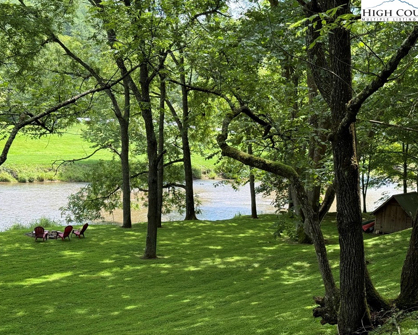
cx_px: 224
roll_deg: -3.9
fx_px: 631
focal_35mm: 51
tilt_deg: -4.1
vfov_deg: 29.7
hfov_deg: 36.6
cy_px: 170
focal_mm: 6.76
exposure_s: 1/454
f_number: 1.78
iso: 64
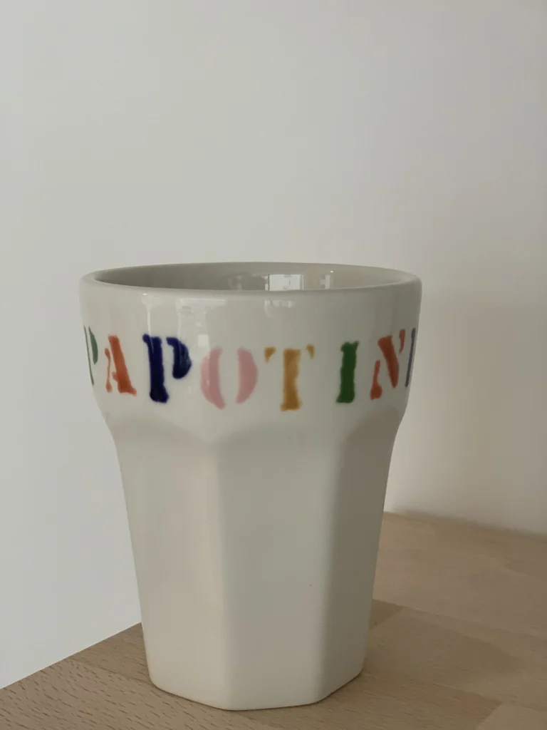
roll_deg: +1.0
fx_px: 1096
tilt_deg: -9.7
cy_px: 365
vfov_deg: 36.8
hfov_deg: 28.0
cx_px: 274
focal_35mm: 52
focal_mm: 6
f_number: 2.4
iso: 125
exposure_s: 1/50
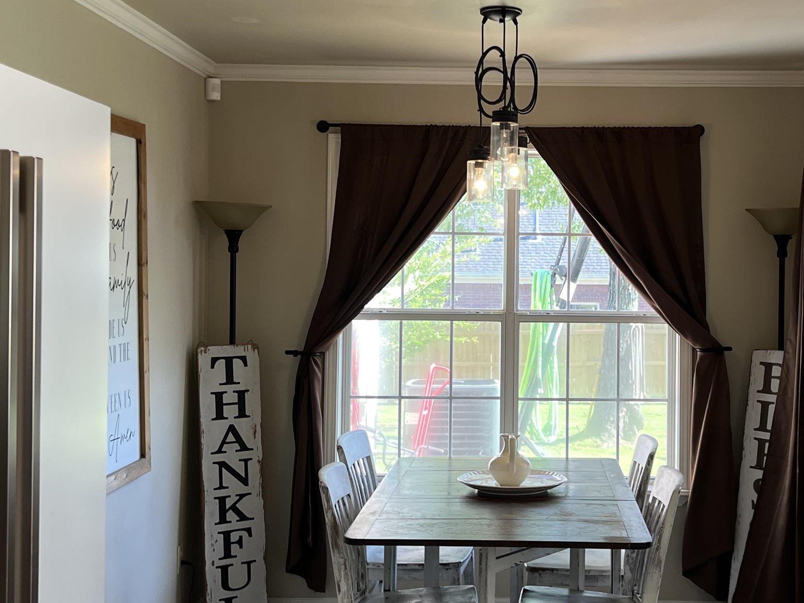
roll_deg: -0.4
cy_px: 281
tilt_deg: -1.6
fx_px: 1185
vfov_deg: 28.6
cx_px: 527
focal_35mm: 51
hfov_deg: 37.1
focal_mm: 5.7
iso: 50
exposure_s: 1/120
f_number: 1.5
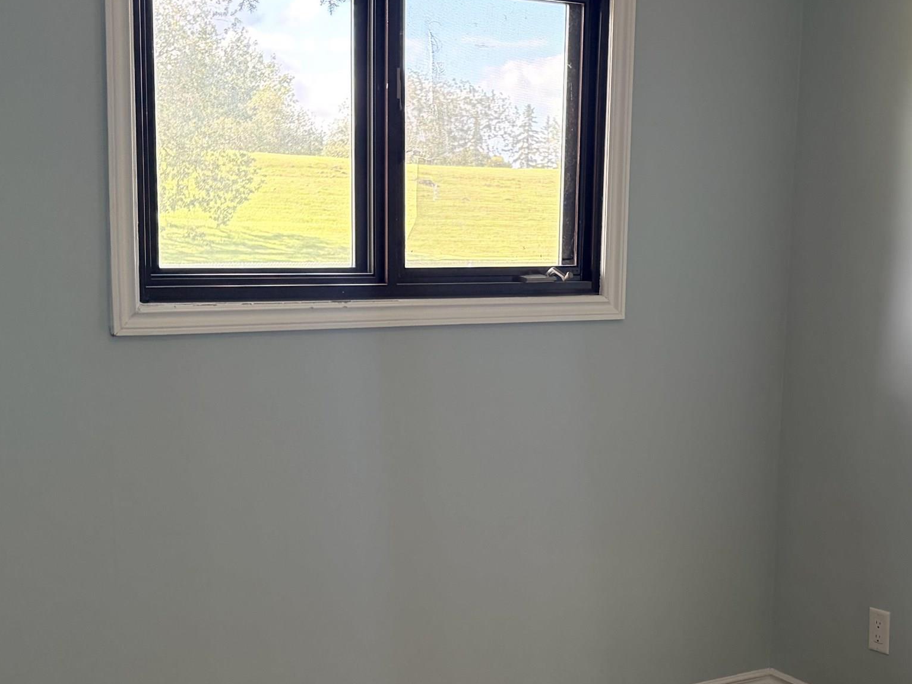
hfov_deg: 36.7
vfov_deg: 28.0
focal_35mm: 52
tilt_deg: -7.0
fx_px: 1370
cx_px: 528
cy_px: 402
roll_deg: -0.3
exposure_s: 1/114
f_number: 1.6
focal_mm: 5.96
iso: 125
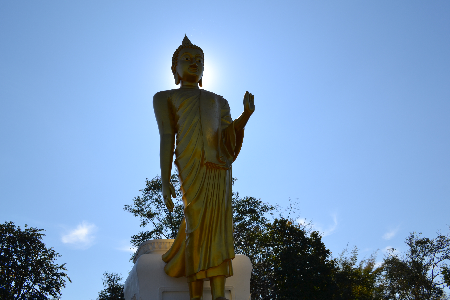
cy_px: 150
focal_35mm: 30
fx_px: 375
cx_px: 225
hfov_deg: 61.9
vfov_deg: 43.6
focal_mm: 20
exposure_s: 1/320
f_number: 9
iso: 100
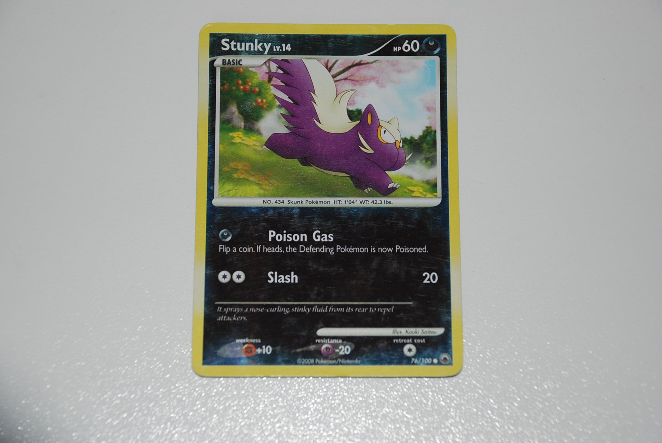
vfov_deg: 14.7
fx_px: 1712
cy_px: 222
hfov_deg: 21.9
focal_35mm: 93
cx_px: 331
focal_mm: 62
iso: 200
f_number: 5.3
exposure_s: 1/60
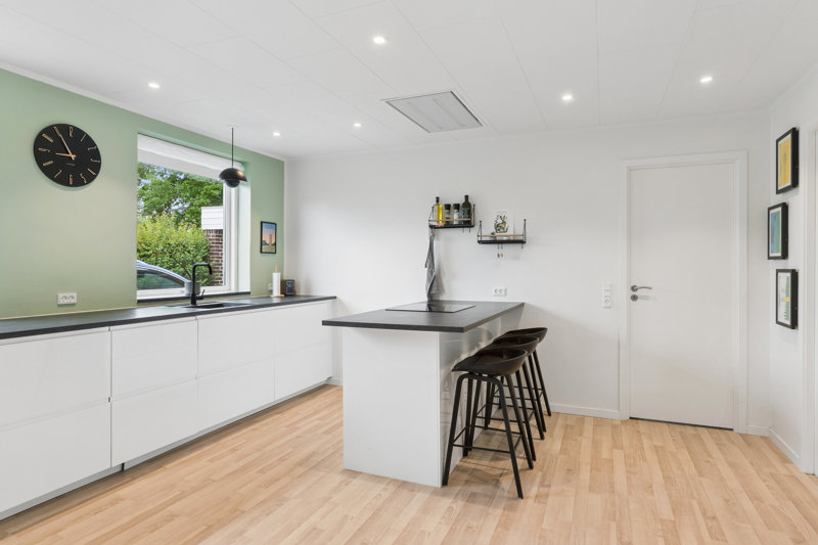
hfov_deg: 81.2
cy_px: 272
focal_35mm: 21
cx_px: 409
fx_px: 477
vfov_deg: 59.5
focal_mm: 14
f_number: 8
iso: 200
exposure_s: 1/100
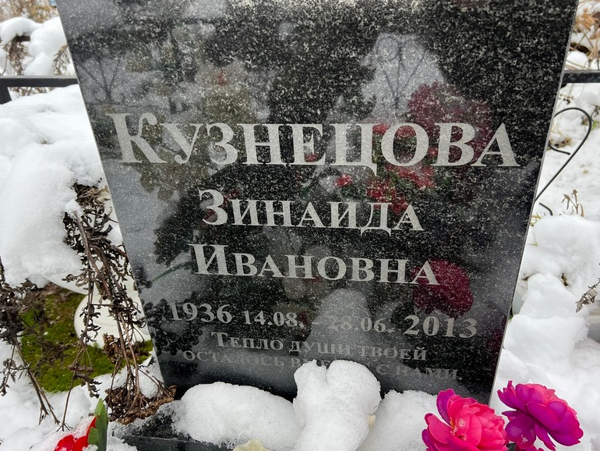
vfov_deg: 51.4
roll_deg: +2.0
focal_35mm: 27
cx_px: 305
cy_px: 226
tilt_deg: -29.1
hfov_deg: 65.3
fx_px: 468
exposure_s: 1/121
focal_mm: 5.7
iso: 80
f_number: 1.5
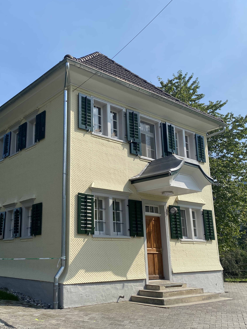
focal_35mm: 35
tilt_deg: +12.8
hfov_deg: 40.1
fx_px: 333
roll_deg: -0.9
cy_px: 164
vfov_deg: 52.6
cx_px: 78
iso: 32
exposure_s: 1/2817
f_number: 1.8
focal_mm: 4.25
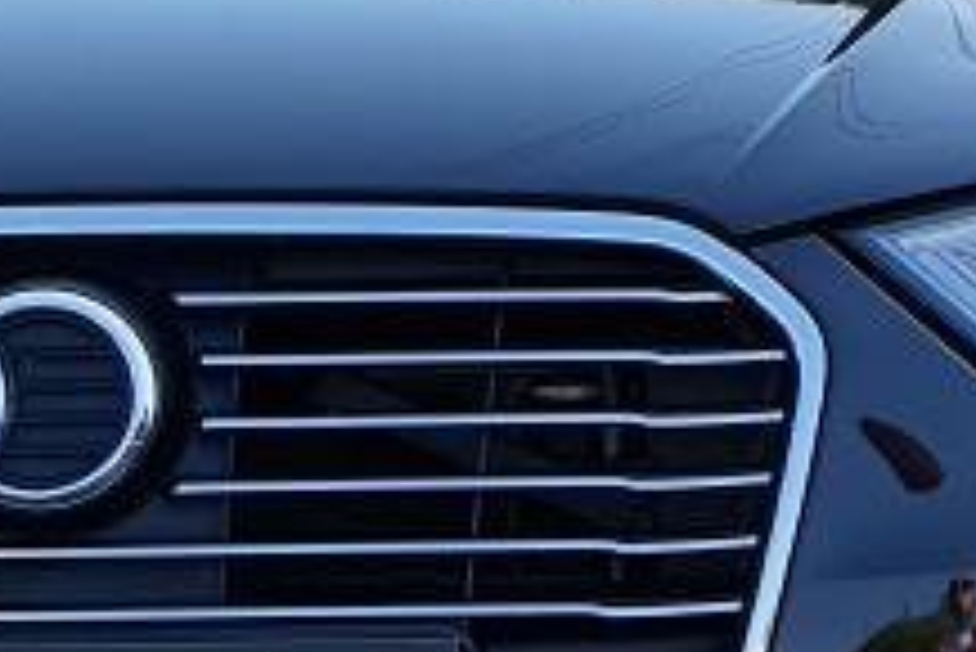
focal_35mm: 149
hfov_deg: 13.6
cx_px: 85
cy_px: 596
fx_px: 4042
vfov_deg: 9.2
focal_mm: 24
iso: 160
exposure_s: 1/125
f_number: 6.3
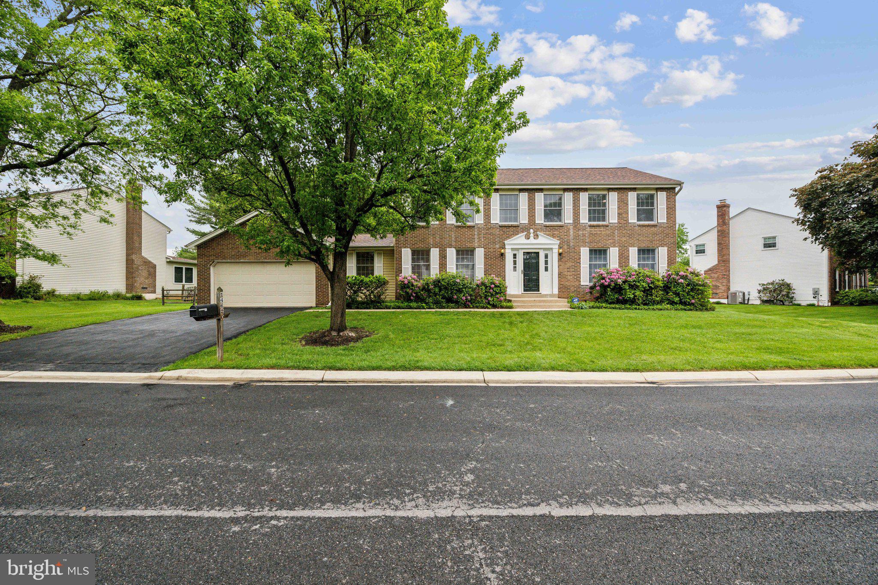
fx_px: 341
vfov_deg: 81.2
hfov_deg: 104.3
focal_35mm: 14
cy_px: 292
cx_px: 439
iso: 400
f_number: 7.1
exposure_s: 1/640
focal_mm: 14
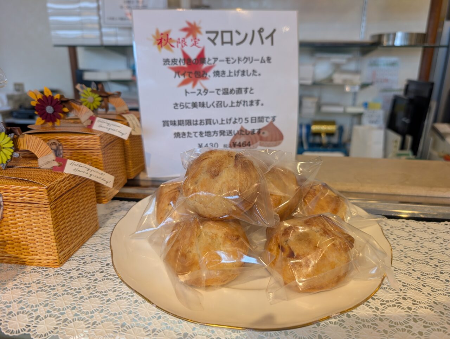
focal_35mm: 24
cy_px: 170
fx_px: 312
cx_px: 225
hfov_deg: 71.5
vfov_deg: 56.9
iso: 21
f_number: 1.68
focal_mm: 6.9
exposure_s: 1/203
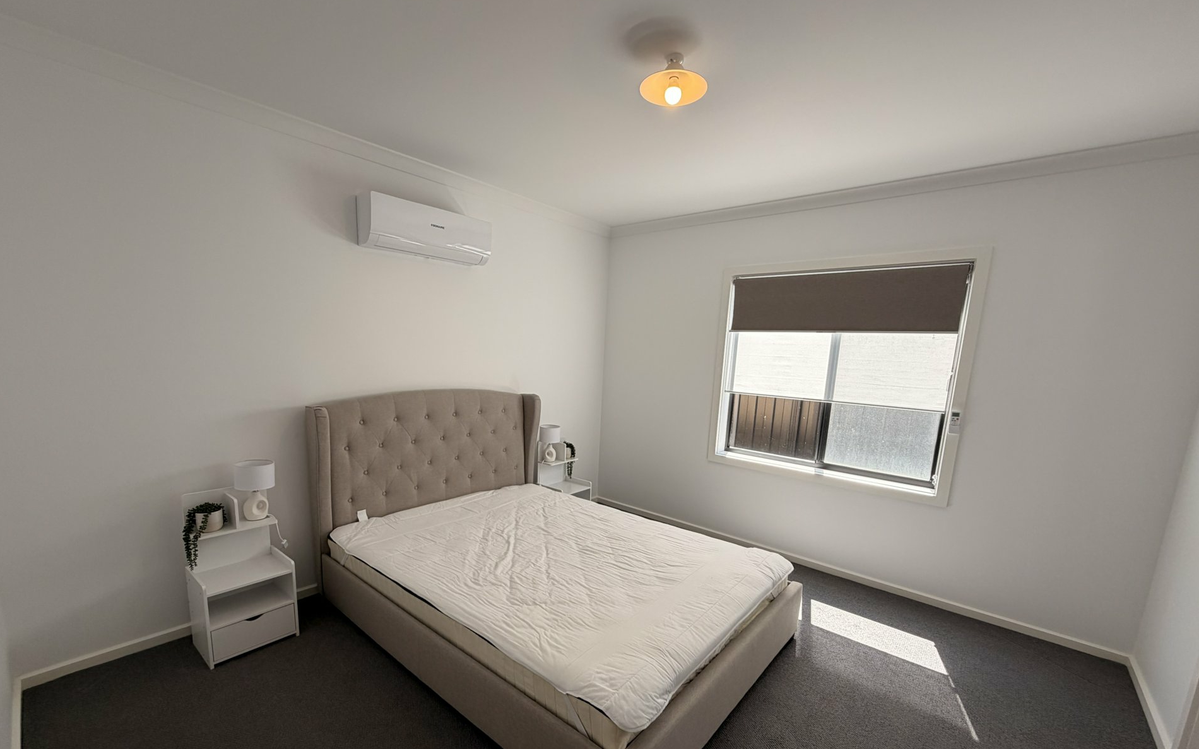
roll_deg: -1.8
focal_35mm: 15
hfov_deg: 101.5
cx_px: 594
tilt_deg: -9.5
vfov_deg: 74.2
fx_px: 490
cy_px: 435
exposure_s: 1/100
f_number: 2.2
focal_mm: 2.22
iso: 40
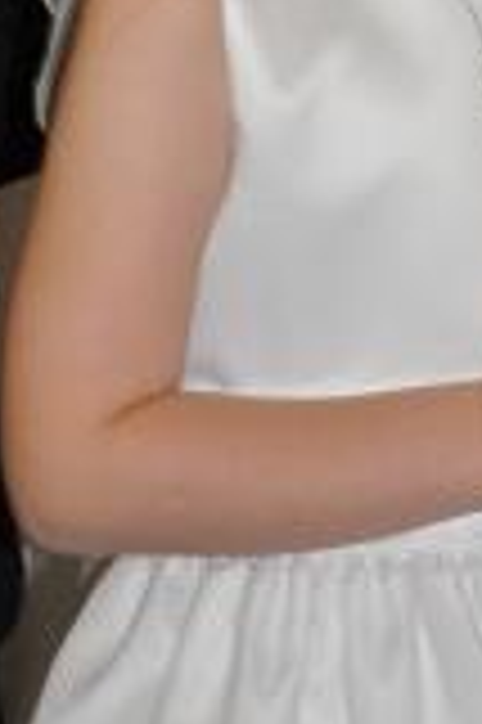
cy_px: -22
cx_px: 423
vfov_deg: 9.4
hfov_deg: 6.3
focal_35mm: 217
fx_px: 4367
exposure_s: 1/60
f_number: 5
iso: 800
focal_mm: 52
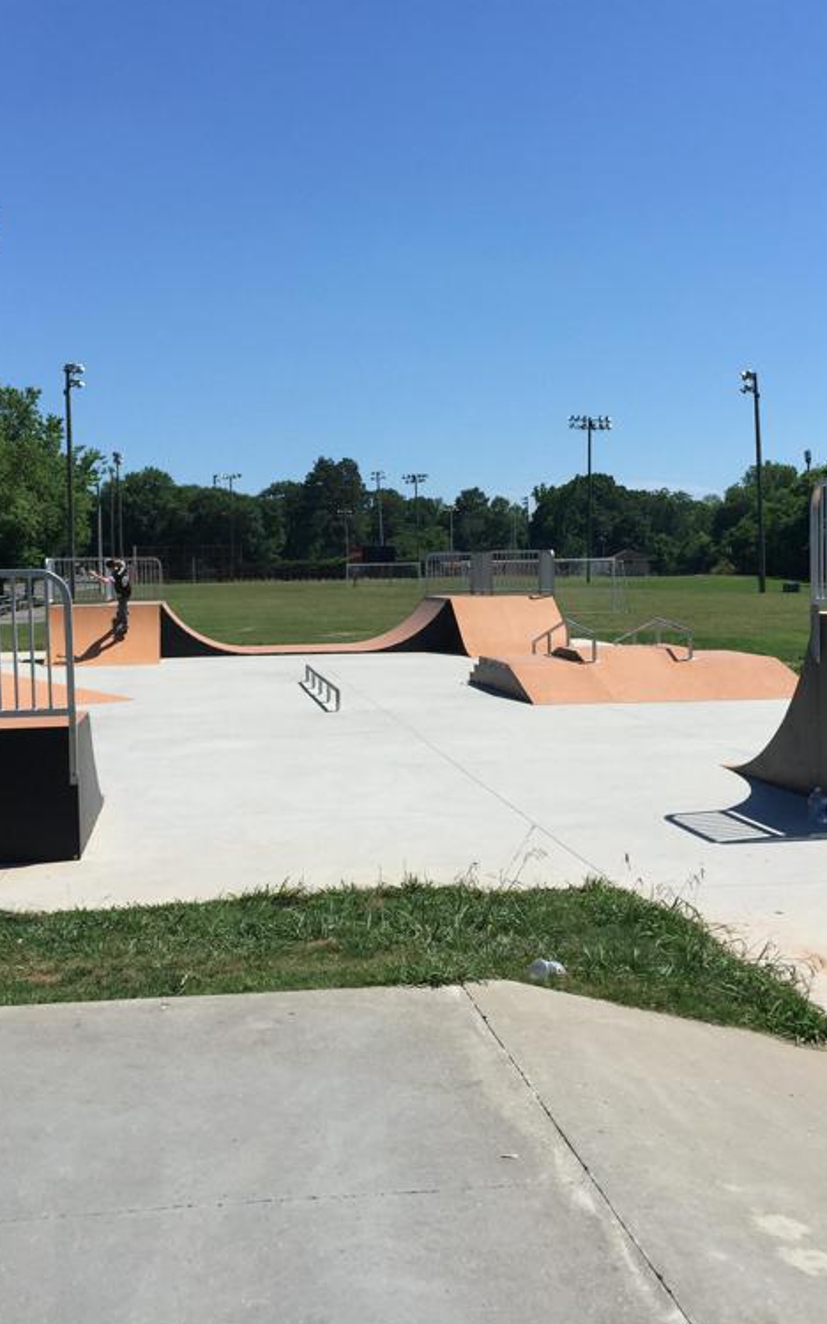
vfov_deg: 47.2
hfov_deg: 30.5
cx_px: 412
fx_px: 1515
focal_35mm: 42
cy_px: 656
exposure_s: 1/3049
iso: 32
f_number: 2.2
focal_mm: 4.15
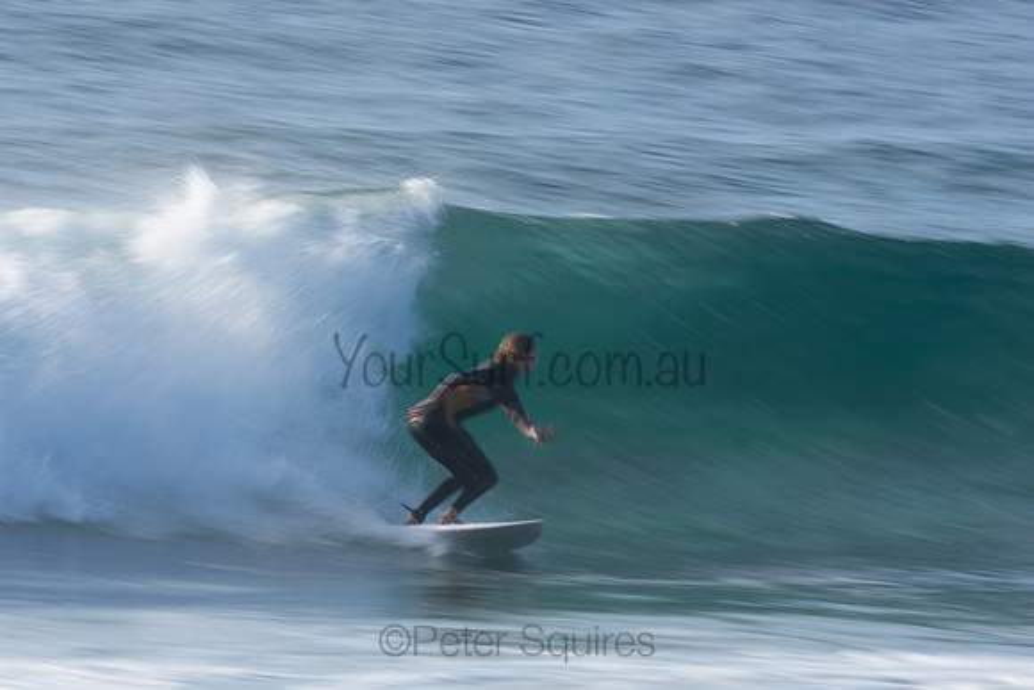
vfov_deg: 1.8
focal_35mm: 750
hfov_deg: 2.7
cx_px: 517
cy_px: 345
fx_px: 21546
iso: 125
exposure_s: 1/20
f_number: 29
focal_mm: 500
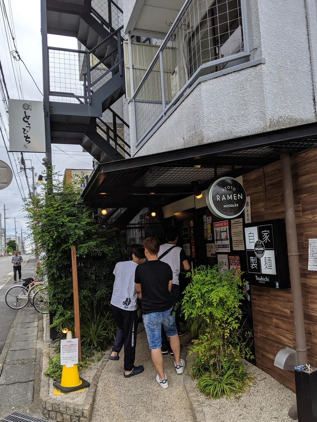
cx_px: 160
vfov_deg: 63.4
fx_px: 342
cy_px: 216
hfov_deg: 49.8
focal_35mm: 28
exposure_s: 1/1675
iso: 56
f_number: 1.8
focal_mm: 4.44
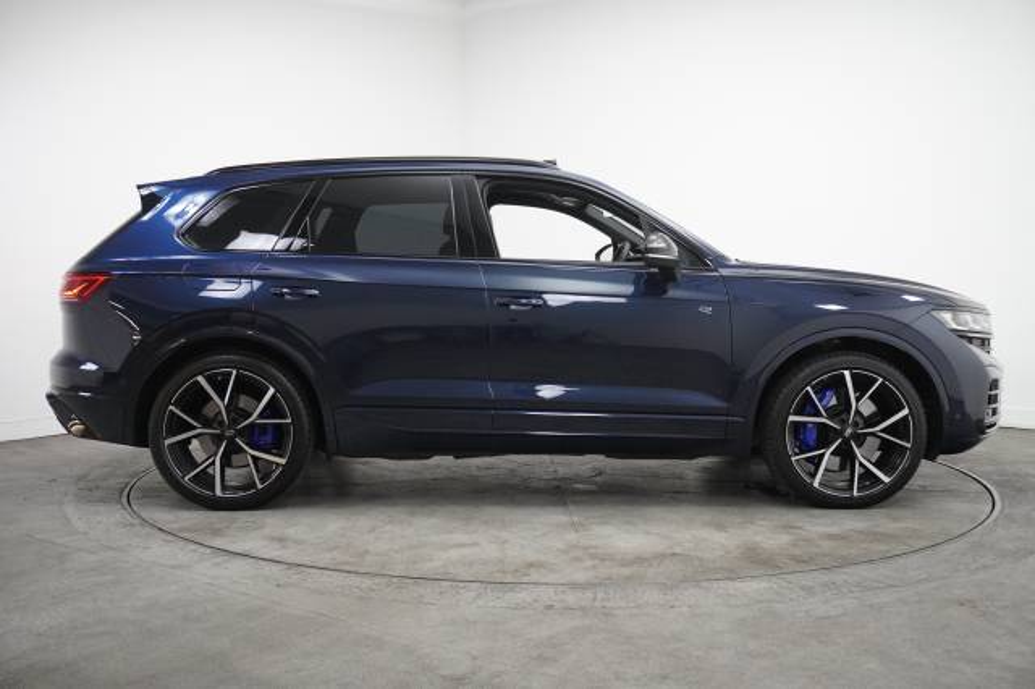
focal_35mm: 38
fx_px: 1078
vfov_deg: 35.5
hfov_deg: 51.3
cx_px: 518
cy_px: 344
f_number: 4.5
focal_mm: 25
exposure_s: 1/160
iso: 3200
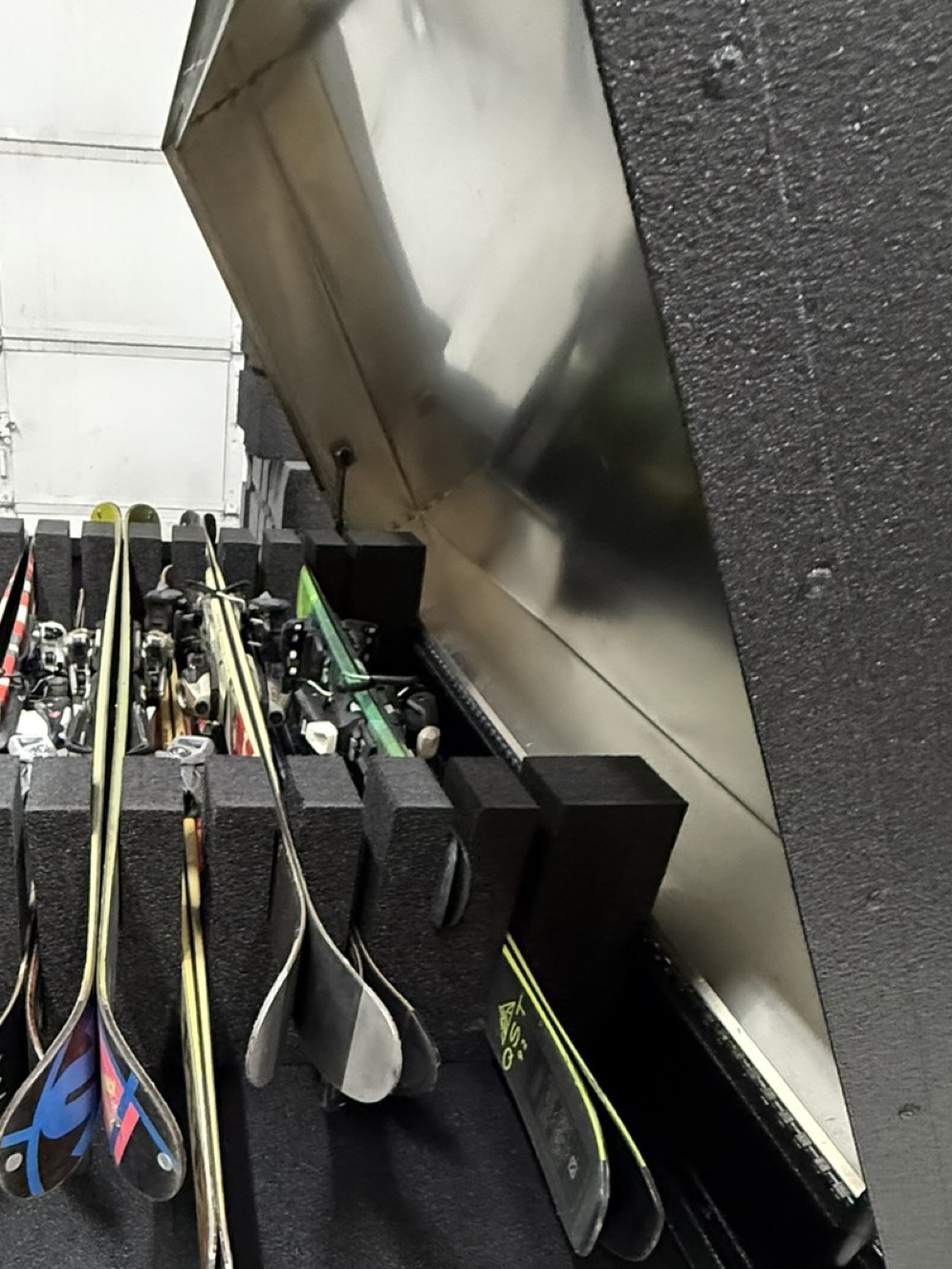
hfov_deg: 49.1
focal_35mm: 27
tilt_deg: -33.5
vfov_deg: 60.5
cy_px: 1000
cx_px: 224
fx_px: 990
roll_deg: -2.5
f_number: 2.2
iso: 800
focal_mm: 2.22
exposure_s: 1/60
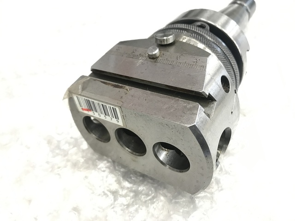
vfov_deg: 49.7
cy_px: 110
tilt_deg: -50.1
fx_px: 239
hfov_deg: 63.4
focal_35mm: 28
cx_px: 148
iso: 40
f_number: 1.8
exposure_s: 1/15
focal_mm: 3.99
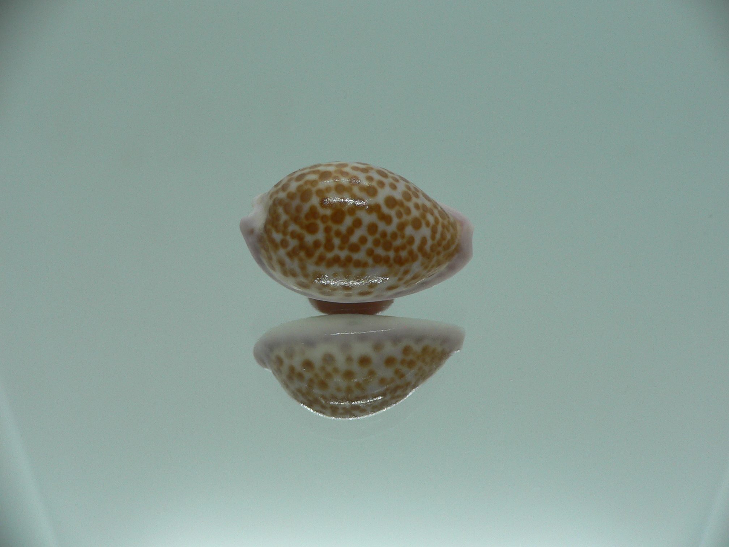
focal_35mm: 35
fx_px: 737
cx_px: 364
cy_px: 274
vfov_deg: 40.7
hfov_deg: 52.6
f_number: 2.8
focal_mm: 4.6
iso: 80
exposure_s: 1/60
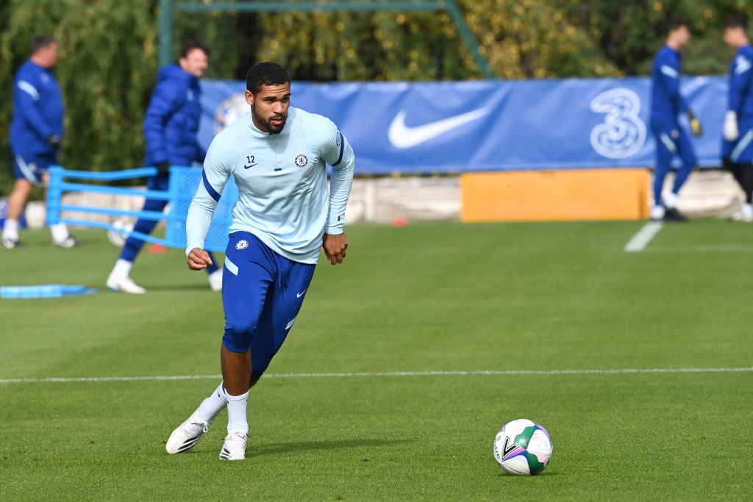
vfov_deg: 3.4
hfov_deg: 5.2
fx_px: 8367
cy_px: 251
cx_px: 376
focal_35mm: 400
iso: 500
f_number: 7.1
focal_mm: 400
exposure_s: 1/1600
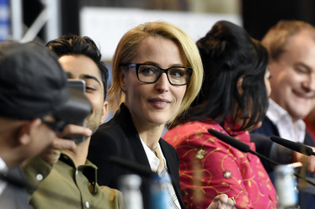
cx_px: 176
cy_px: 97
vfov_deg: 3.8
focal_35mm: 362
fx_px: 3166
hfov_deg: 5.7
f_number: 3.5
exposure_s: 1/320
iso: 1600
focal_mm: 200
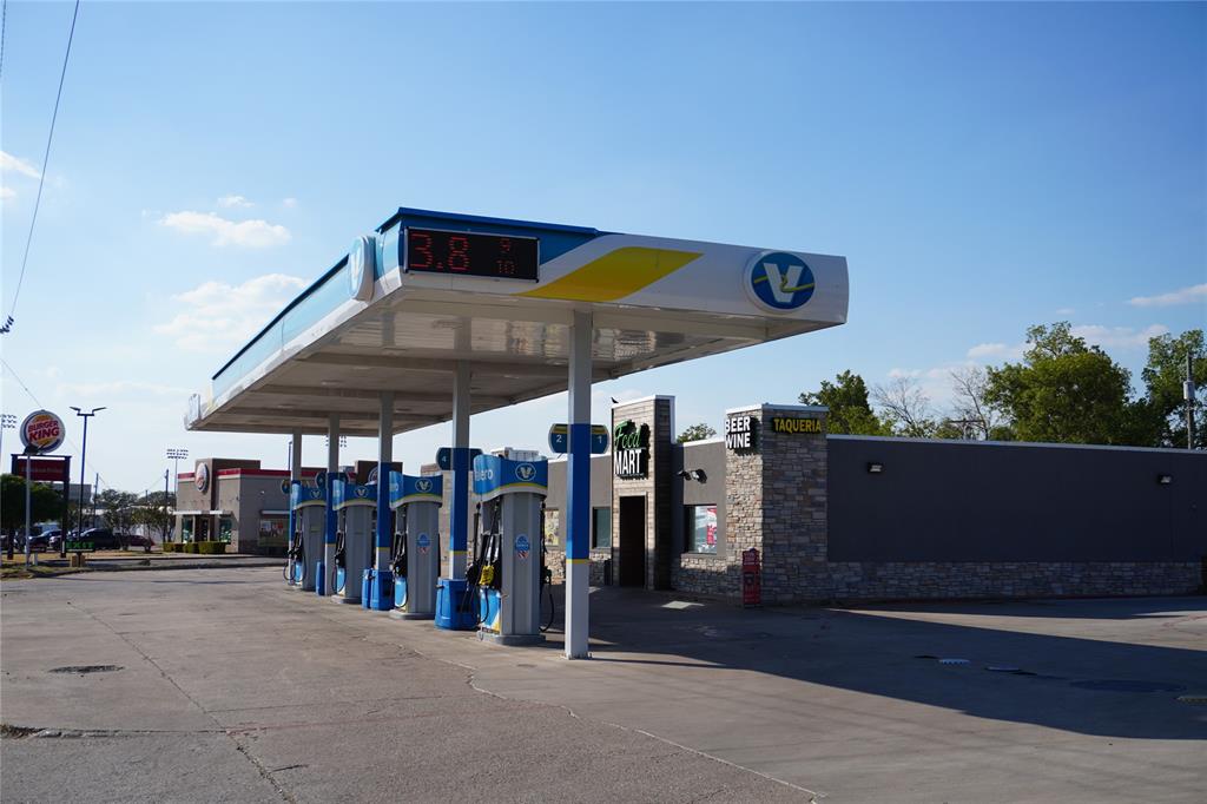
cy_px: 402
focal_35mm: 40
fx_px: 1357
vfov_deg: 33.0
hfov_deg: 47.9
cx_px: 604
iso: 100
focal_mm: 27
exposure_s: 1/1000
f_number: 5.6
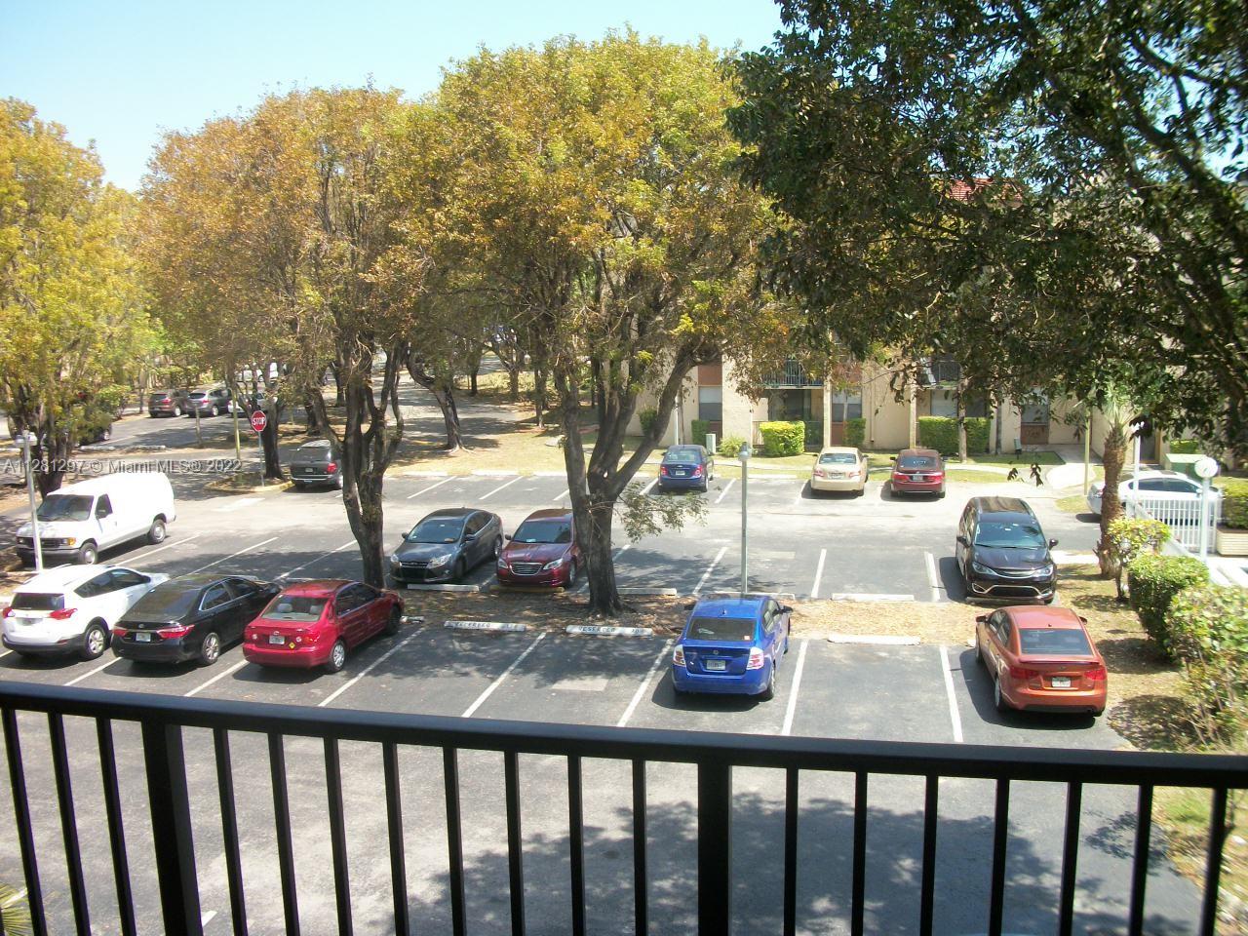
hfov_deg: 56.8
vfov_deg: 44.2
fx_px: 1154
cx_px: 624
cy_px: 468
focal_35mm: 32
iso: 80
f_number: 8.8
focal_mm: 5.7
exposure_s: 1/60
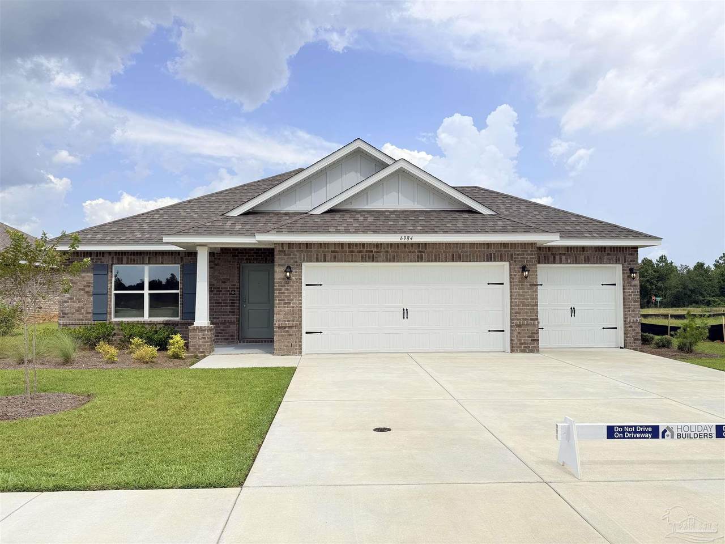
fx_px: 503
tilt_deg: +2.9
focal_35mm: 24
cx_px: 362
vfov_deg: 56.8
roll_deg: +0.1
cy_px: 272
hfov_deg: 71.6
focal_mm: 6.76
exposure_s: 1/2801
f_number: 1.78
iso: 80
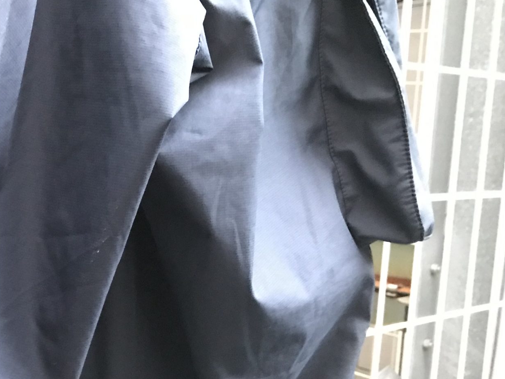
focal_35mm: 58
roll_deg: -2.8
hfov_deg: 31.3
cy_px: 198
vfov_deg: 25.2
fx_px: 846
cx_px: 27
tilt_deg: -7.7
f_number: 1.8
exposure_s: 1/4
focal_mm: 3.99
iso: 100
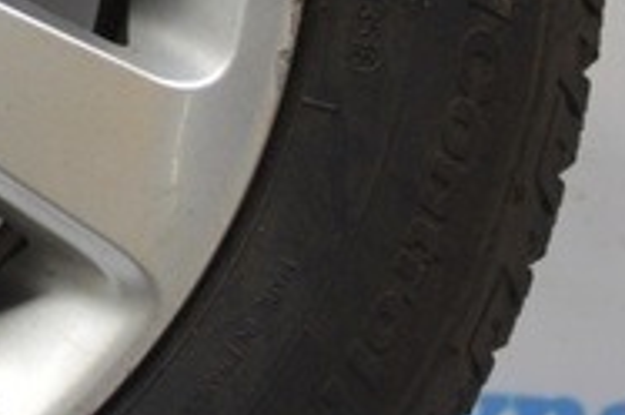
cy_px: -75
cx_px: -471
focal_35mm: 148
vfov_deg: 9.1
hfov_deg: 12.7
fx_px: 2565
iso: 400
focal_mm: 18
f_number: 4
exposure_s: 1/60
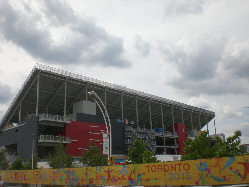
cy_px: 94
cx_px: 124
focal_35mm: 38
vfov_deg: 37.7
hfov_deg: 49.0
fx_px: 273
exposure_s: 1/800
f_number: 4.4
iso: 50
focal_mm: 6.3
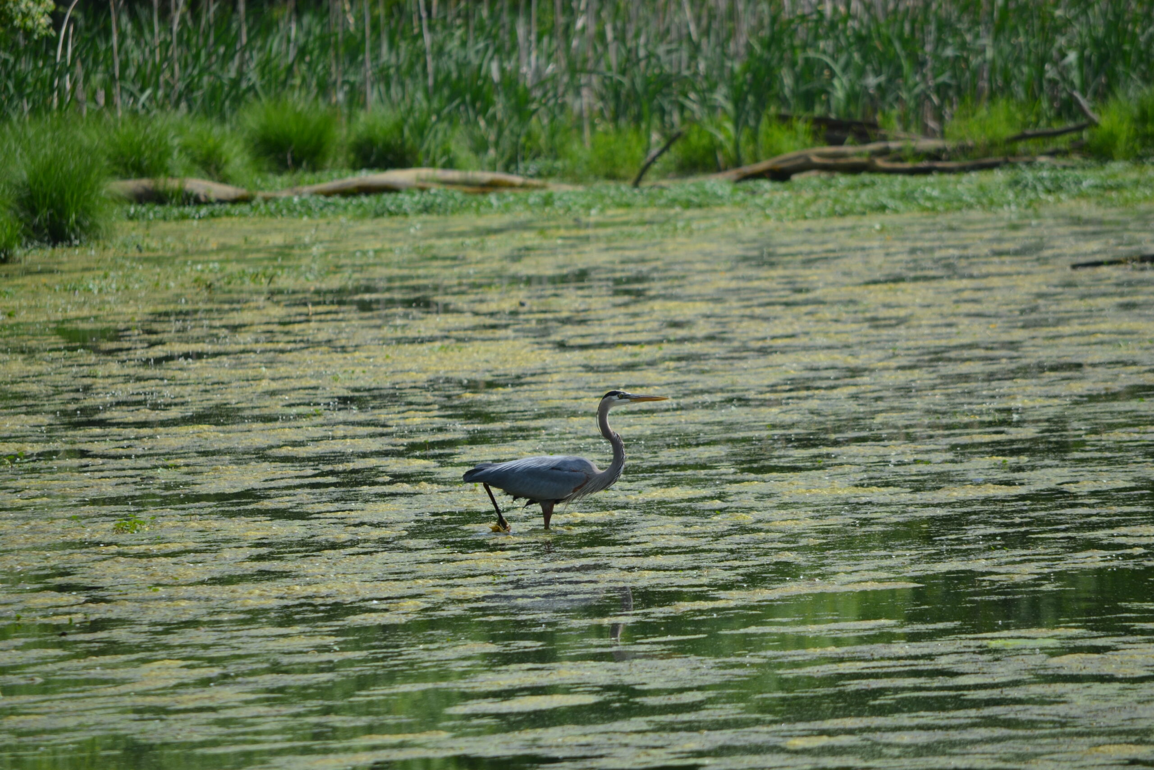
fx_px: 14425
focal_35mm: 450
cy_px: 385
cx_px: 577
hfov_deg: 4.6
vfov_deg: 3.1
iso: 125
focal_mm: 300
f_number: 5.6
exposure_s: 1/500
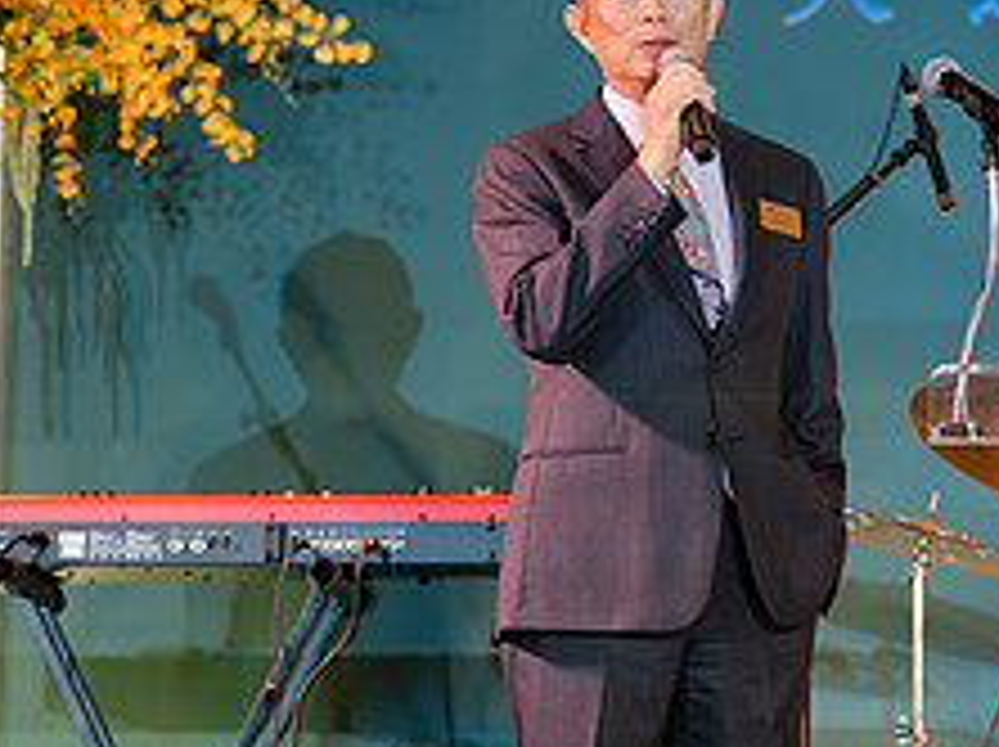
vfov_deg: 6.9
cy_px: -83
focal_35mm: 214
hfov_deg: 9.2
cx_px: 1004
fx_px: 6169
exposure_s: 1/125
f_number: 1.2
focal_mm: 85
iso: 125
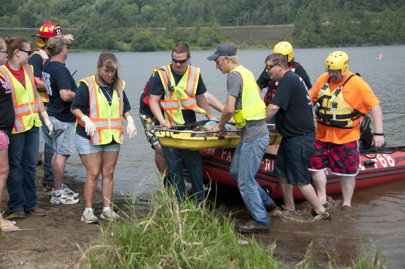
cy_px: 134
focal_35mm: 60
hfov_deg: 33.4
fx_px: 674
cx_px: 202
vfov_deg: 22.6
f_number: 4.5
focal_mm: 40
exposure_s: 1/8000
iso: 800
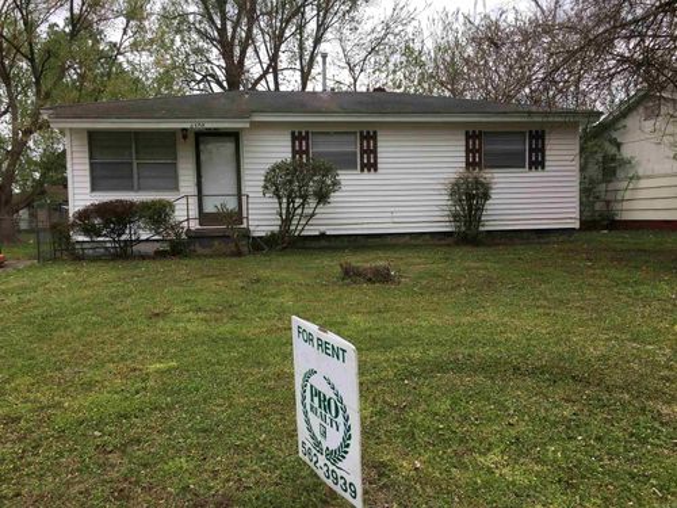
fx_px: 567
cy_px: 254
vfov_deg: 48.2
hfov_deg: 61.7
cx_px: 338
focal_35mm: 29
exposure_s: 1/237
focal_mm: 4.15
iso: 25
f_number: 2.2
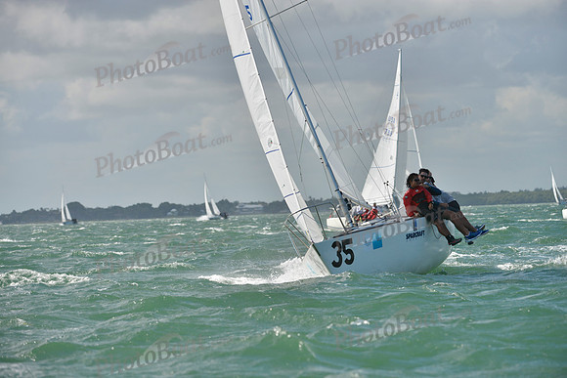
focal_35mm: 210
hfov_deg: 9.8
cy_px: 189
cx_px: 284
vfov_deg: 6.5
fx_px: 3308
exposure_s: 1/1600
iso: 280
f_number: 6.3
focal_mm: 210
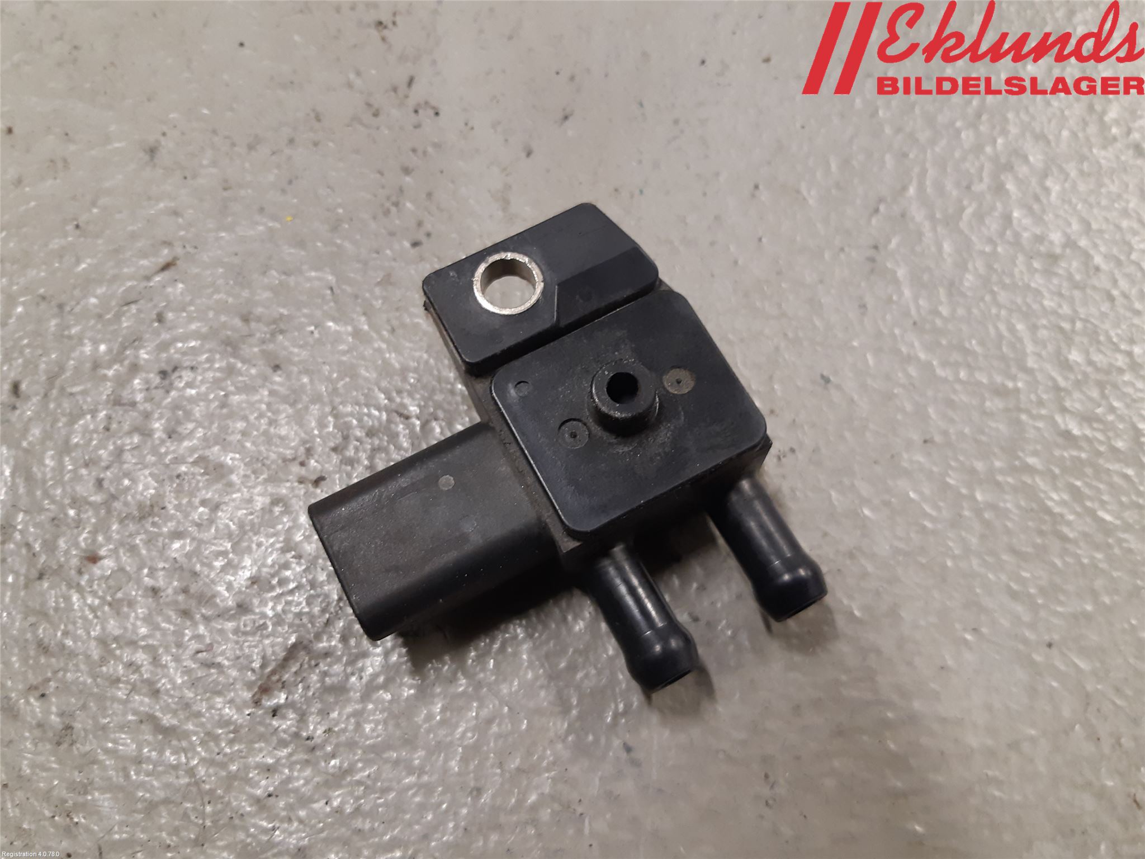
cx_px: 572
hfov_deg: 67.3
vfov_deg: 53.1
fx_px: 860
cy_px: 430
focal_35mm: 26
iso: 160
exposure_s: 1/50
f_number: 1.7
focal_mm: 3.93
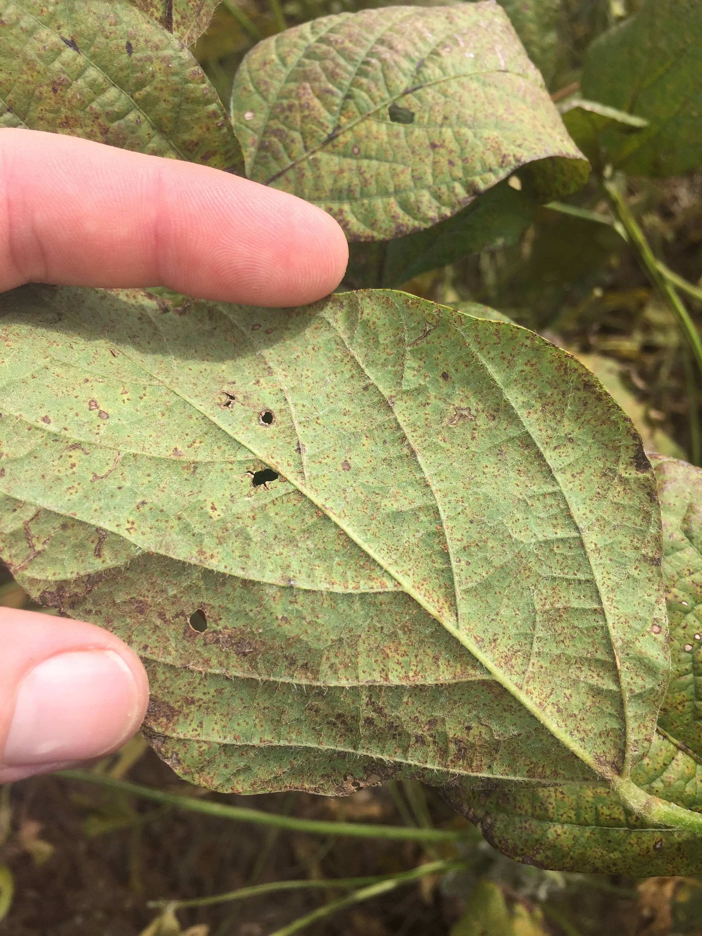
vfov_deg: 61.7
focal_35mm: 29
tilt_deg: -61.7
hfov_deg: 48.2
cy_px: 468
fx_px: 784
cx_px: 351
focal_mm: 4.15
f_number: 2.2
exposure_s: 1/1099
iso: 32
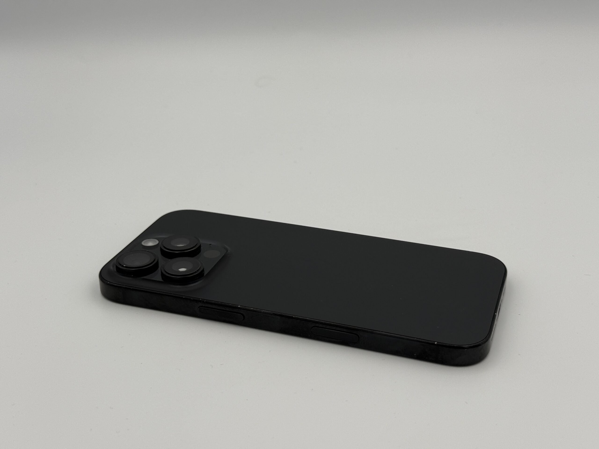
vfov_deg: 30.3
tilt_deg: -25.4
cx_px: 300
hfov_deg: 39.7
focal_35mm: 48
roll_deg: +0.0
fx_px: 831
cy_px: 224
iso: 64
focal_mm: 6.76
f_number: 1.78
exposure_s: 1/1133
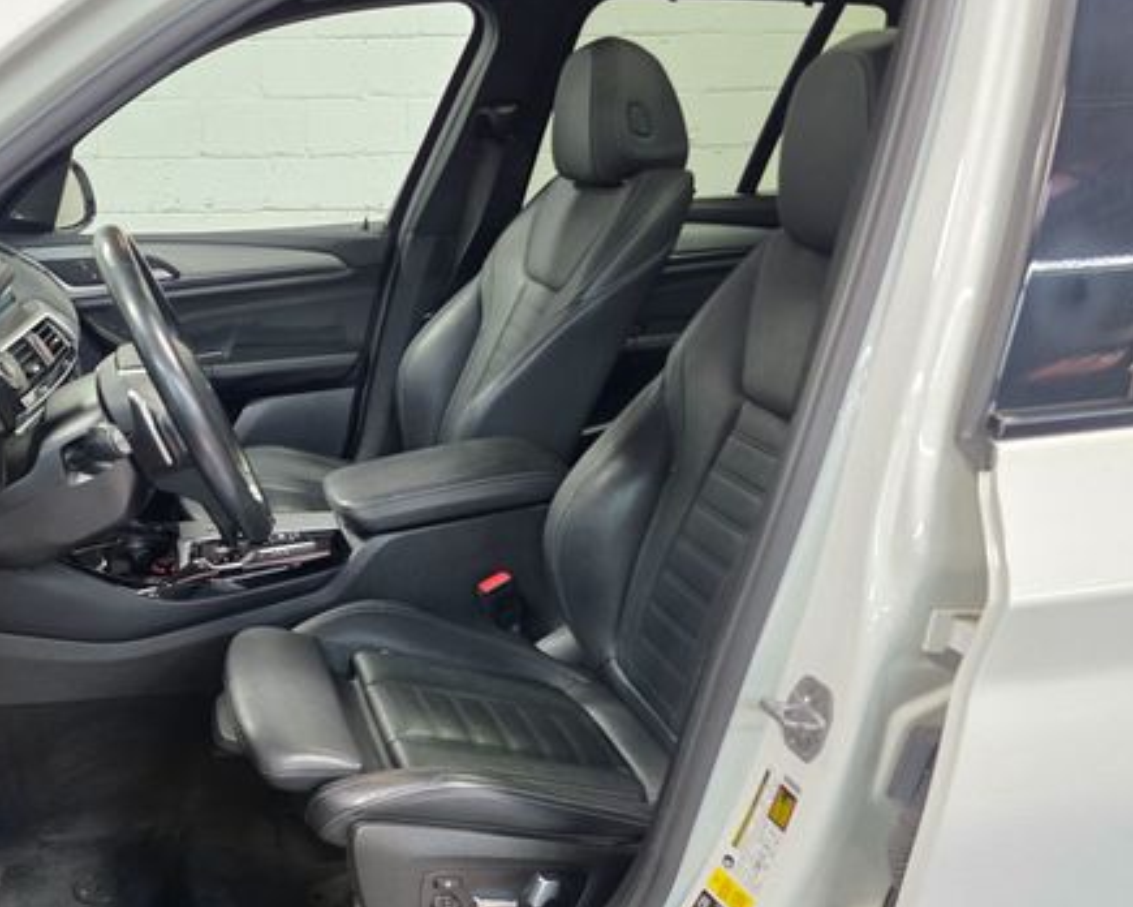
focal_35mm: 33
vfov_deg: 44.1
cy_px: 576
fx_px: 1107
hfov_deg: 52.2
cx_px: 305
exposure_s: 1/120
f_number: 1.7
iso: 640
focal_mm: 6.3
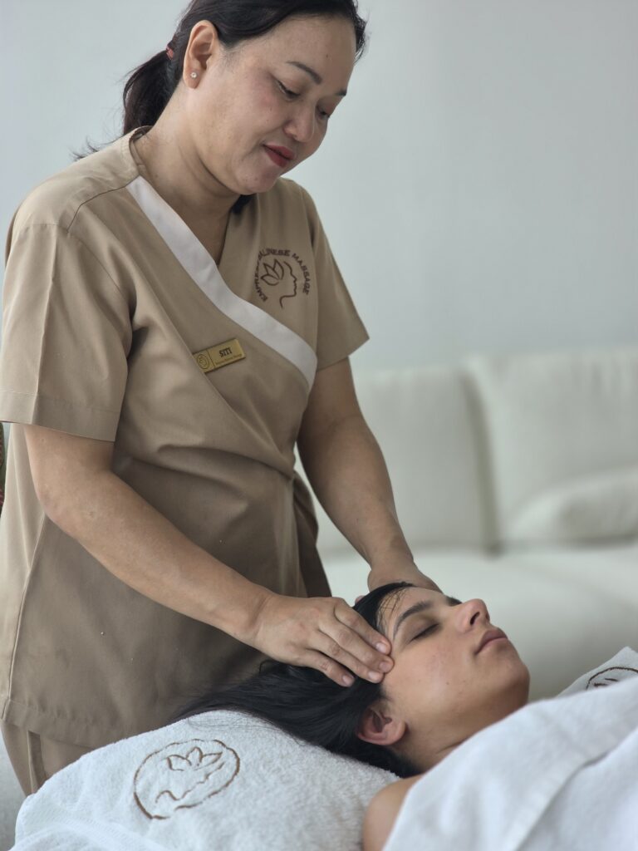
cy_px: 426
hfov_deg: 21.3
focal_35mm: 69
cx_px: 319
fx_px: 1696
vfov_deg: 28.2
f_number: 2.4
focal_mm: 7.9
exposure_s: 1/100
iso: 64
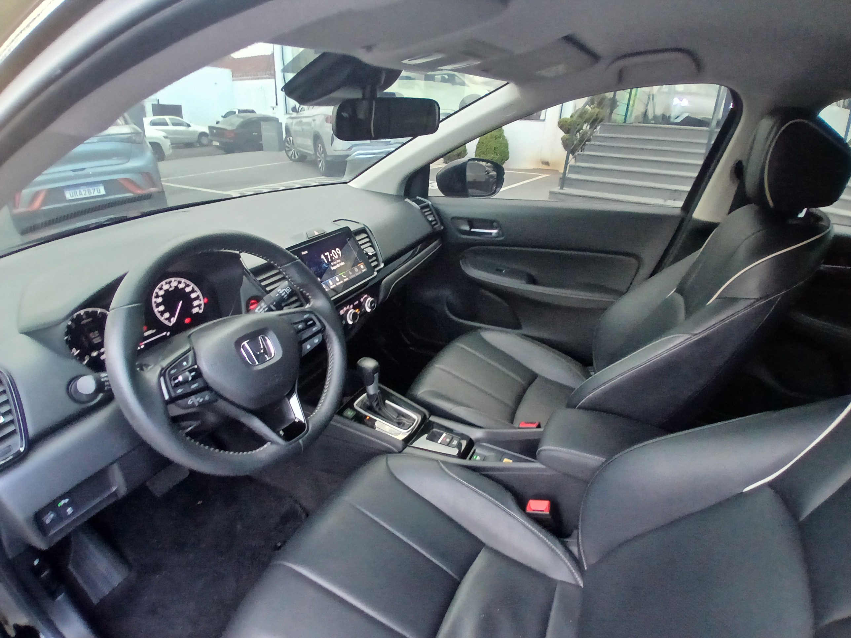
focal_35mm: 17
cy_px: 319
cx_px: 426
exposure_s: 1/30
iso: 250
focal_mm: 1.4
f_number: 2.2
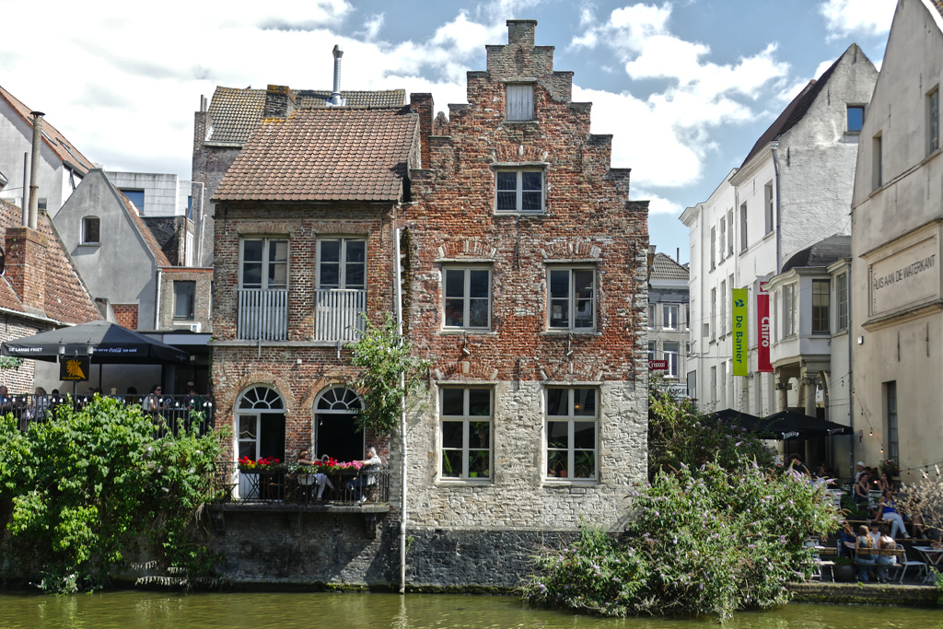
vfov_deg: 31.2
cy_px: 314
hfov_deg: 45.4
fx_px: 1126
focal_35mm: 43
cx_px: 472
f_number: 3.2
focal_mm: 15.8
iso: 125
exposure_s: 1/800
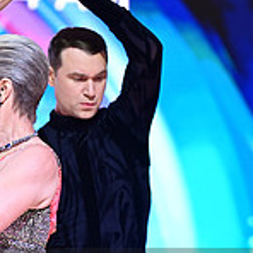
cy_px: 306
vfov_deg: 5.2
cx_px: 63
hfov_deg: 5.2
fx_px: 2778
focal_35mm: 336
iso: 1600
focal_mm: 101
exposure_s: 1/400
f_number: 2.8
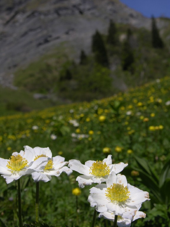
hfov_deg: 15.9
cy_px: 114
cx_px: 85
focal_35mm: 93
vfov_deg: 21.1
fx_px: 609
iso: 50
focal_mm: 23.7
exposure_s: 1/442
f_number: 6.4
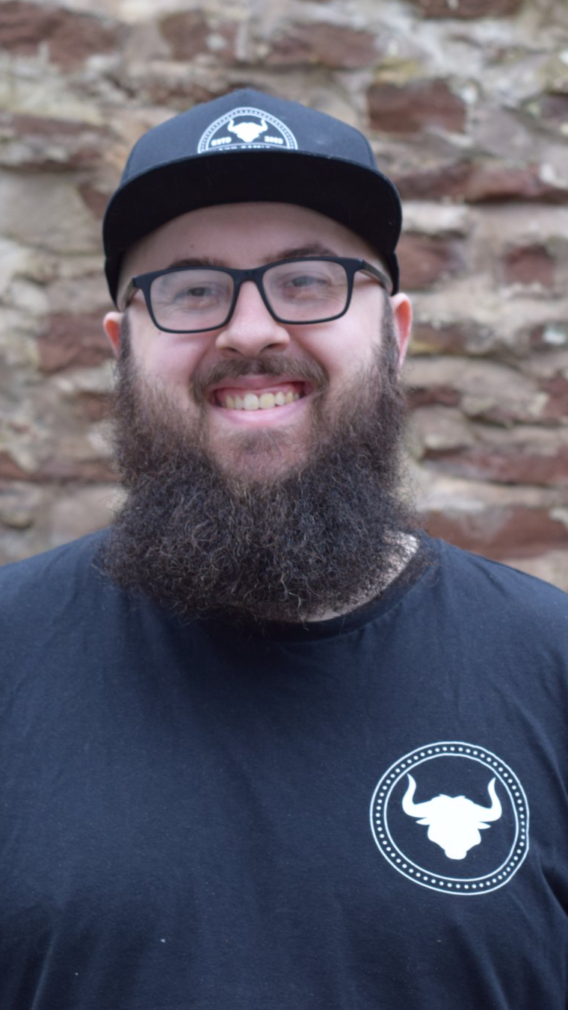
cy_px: 504
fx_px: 3188
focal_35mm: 119
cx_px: 368
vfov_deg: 18.0
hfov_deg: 10.2
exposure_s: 1/100
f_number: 5.6
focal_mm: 50
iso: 400
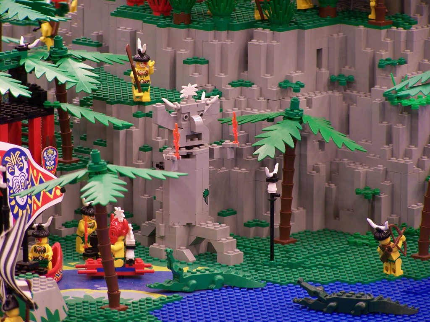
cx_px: 215
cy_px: 161
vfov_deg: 5.2
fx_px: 3578
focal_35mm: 288
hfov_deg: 6.9
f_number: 3.6
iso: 80
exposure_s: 1/2
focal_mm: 47.7
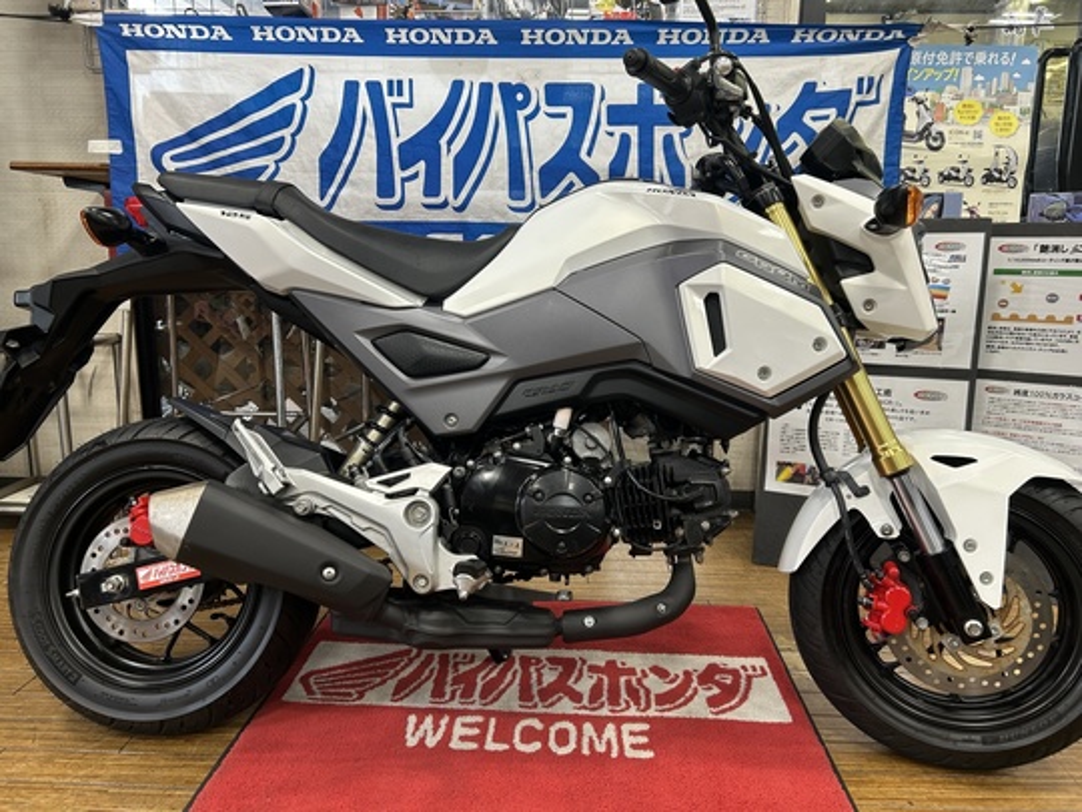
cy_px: 406
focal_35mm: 26
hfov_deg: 67.3
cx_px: 541
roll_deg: -1.2
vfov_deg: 53.1
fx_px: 813
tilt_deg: -10.8
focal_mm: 5.7
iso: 64
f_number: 1.5
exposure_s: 1/60
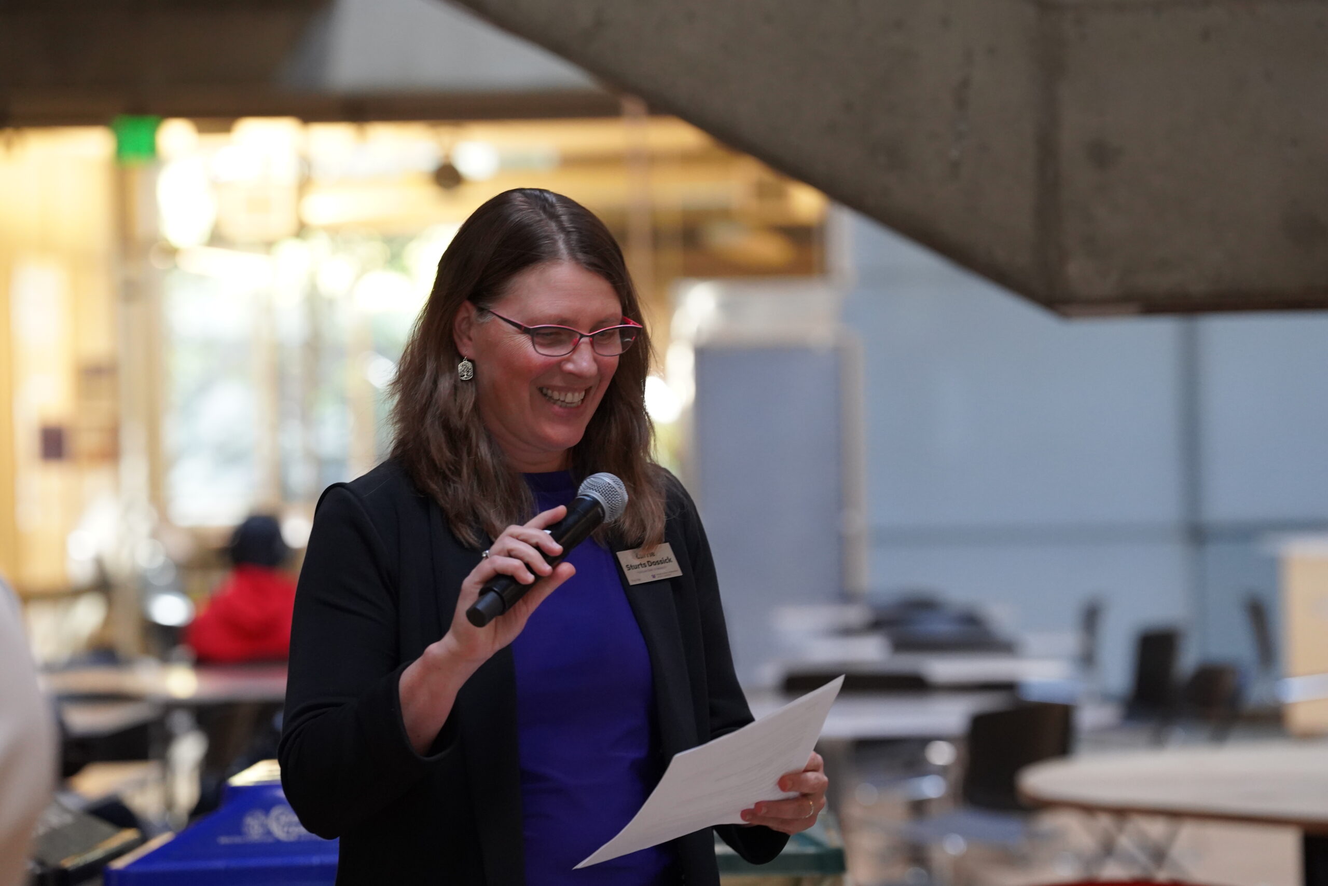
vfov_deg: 9.4
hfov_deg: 14.1
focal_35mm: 146
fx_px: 5386
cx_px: 664
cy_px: 443
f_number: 4
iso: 5000
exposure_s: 1/160
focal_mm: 146
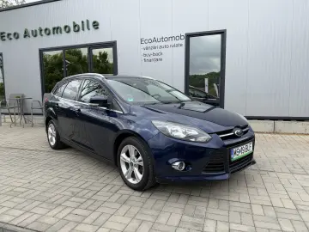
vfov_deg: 56.8
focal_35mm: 24
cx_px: 154
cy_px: 116
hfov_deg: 71.6
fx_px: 214
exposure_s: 1/1949
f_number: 1.78
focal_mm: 6.76
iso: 80
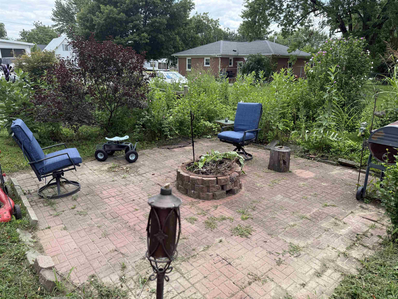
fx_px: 276
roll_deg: -1.1
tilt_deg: -16.0
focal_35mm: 24
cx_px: 199
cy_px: 150
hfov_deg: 71.6
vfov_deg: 56.8
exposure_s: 1/1653
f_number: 1.78
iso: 100
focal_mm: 6.76
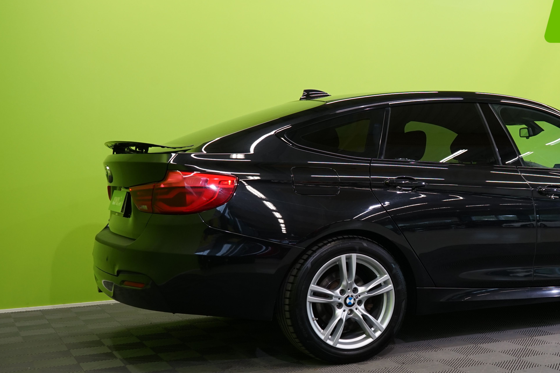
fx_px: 778
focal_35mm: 50
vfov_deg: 26.9
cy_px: 231
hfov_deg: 38.4
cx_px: 434
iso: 640
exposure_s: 1/30
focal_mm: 32
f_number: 6.3
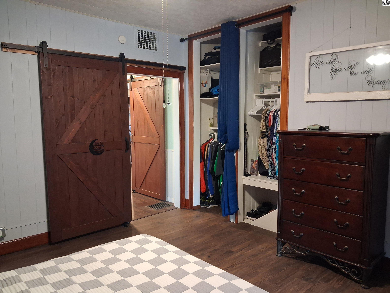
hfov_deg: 65.3
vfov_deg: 51.4
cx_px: 195
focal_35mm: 27
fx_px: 304
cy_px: 146
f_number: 1.8
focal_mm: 4
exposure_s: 1/33
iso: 500
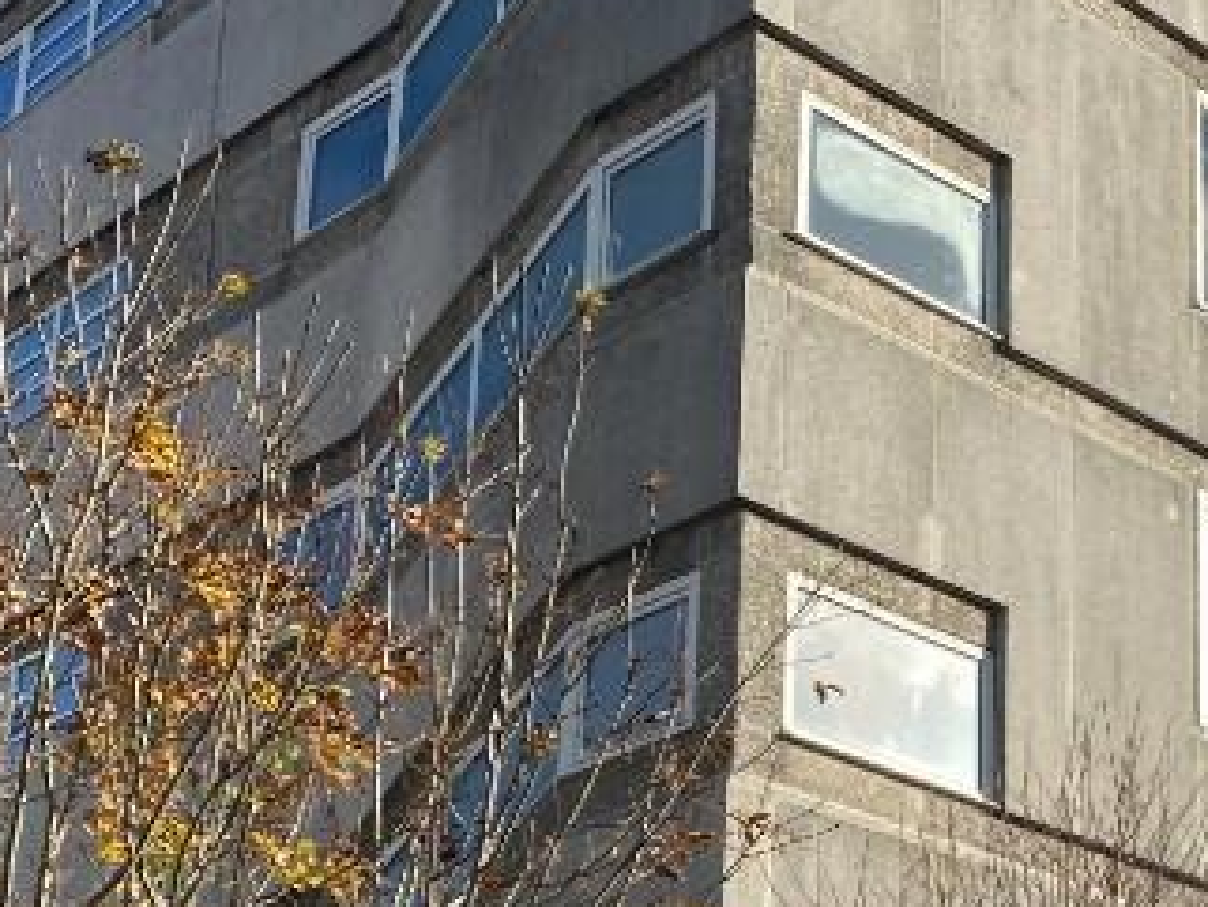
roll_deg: +0.9
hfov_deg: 22.7
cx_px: 1170
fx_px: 2898
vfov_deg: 17.4
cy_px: 892
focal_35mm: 83
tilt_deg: +17.1
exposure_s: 1/2967
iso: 32
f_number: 1.8
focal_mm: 4.25
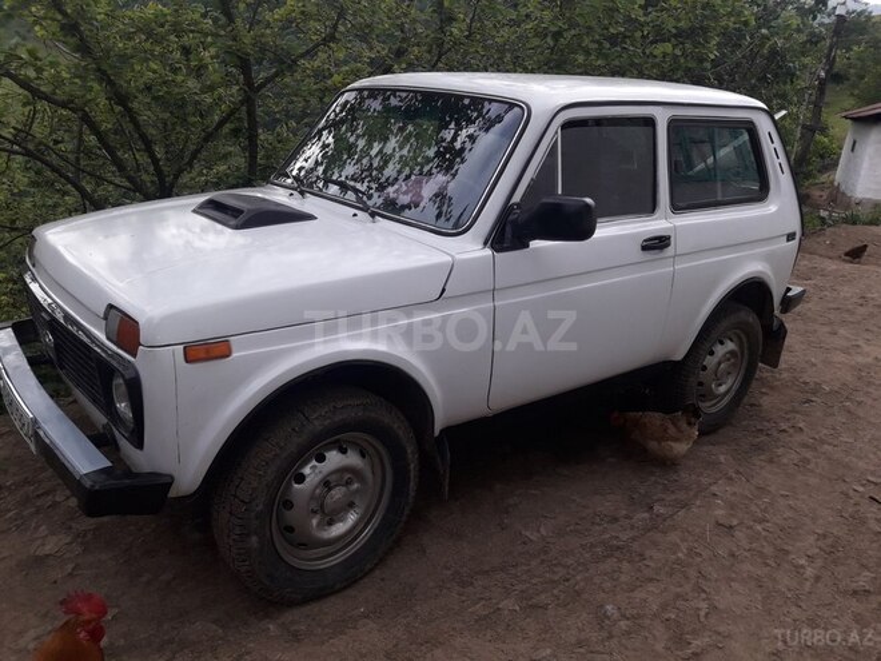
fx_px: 713
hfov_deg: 63.4
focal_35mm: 28
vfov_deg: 49.7
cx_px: 440
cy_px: 330
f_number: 1.9
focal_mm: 3.7
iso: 40
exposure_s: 1/469
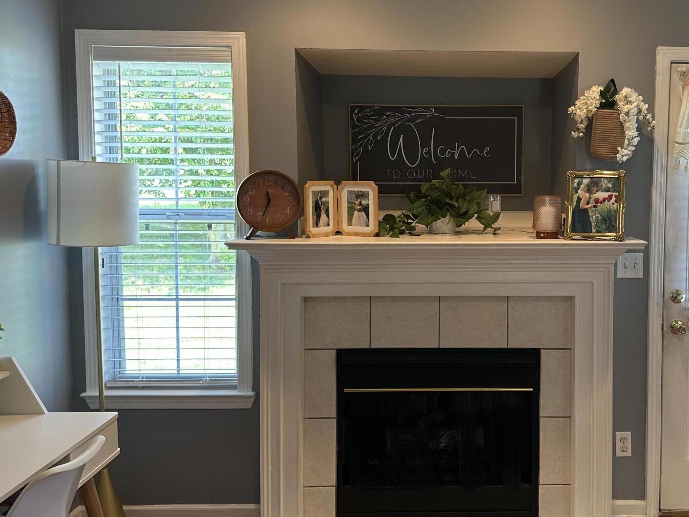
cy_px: 237
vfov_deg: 41.8
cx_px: 465
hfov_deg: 52.8
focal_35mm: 34
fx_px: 677
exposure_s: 1/60
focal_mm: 6.86
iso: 125
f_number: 1.78
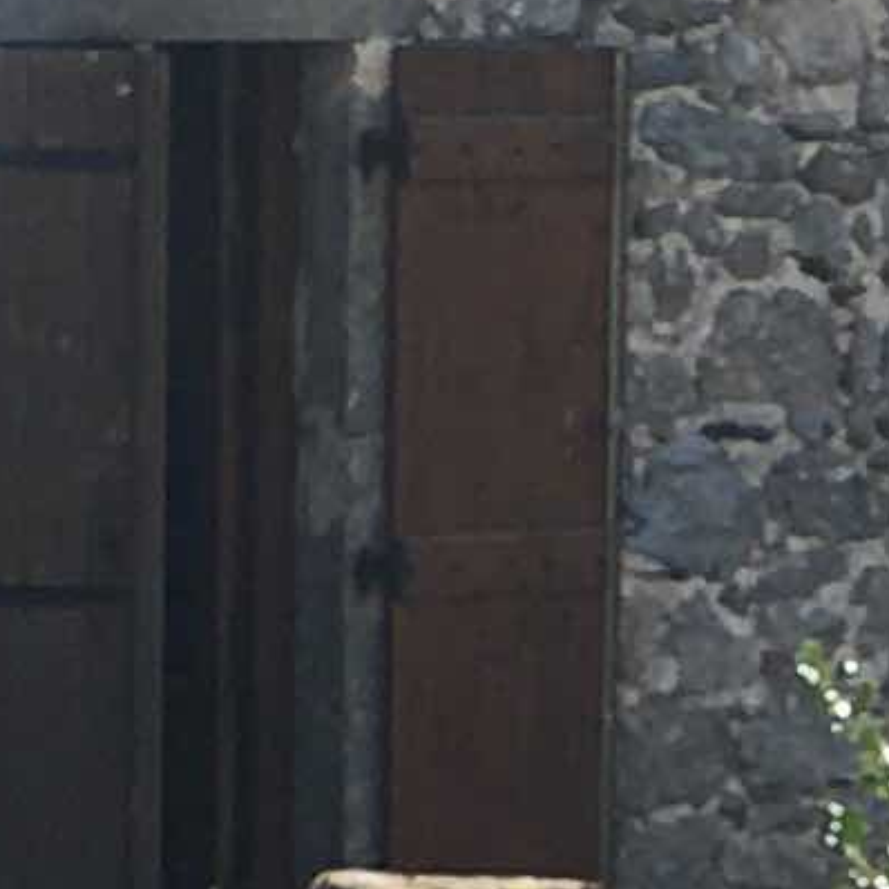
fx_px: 7554
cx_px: 1081
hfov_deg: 6.7
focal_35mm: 260
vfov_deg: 6.7
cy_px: 1162
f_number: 2.2
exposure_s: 1/640
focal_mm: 4.15
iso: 25
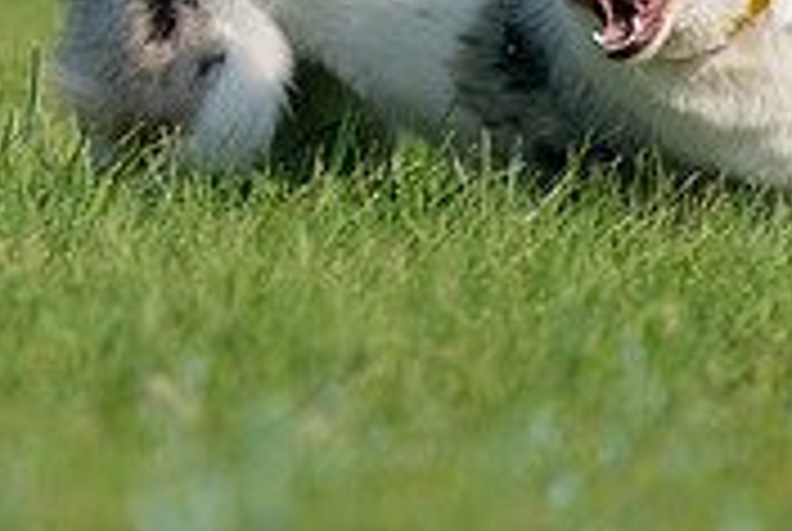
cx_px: 252
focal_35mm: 1976
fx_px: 43545
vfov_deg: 0.7
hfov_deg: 1.0
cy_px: -209
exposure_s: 1/4000
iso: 800
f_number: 6.3
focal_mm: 600
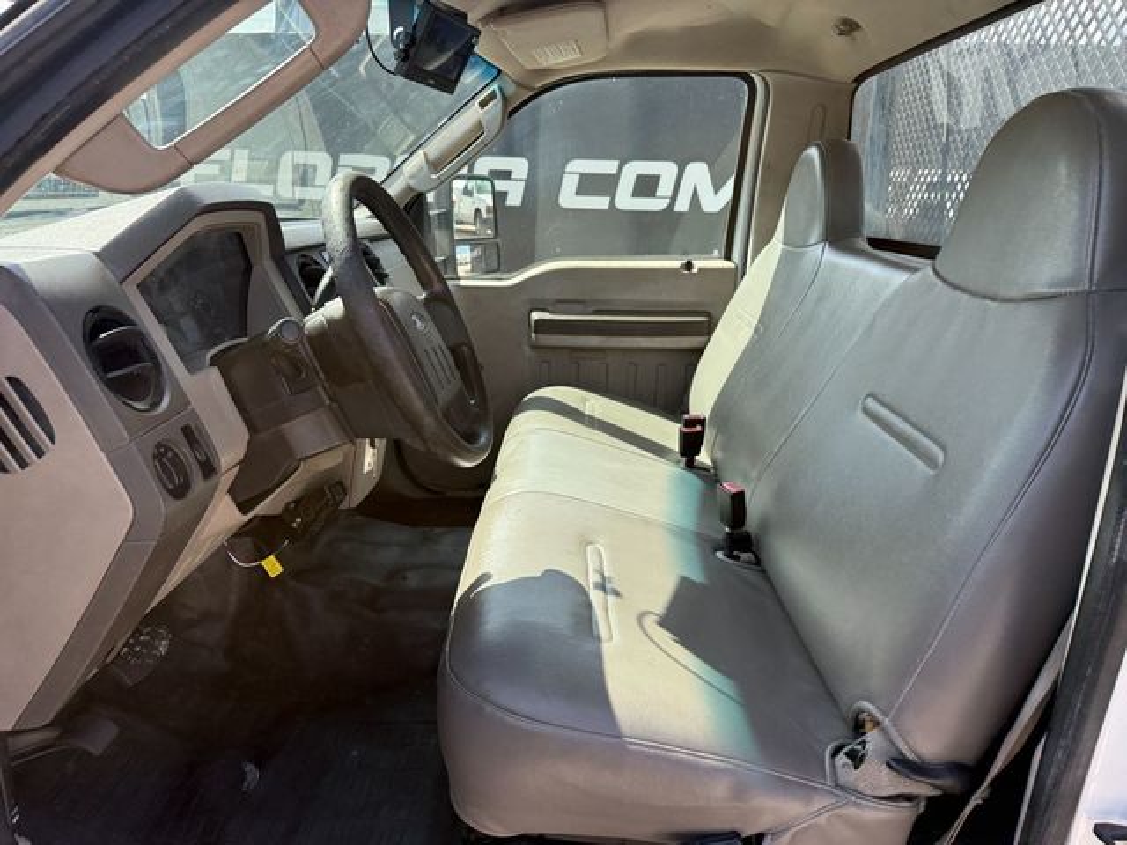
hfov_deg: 71.6
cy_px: 422
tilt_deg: -12.4
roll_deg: -6.0
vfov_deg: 56.8
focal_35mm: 24
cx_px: 564
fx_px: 781
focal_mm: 6.76
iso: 100
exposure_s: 1/1060
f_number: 1.78
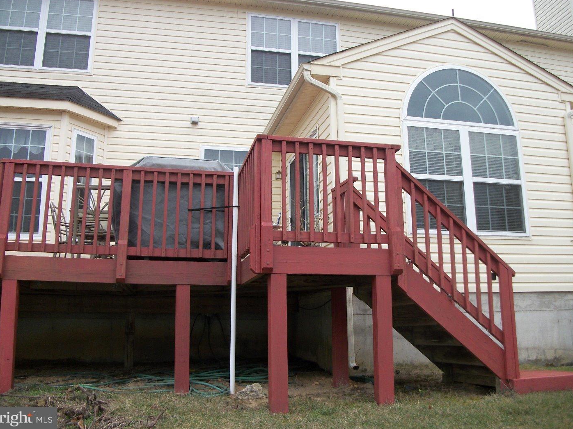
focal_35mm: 33
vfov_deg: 42.9
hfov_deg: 55.3
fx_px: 546
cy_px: 209
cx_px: 281
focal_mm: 5.7
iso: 80
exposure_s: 1/320
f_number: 2.9
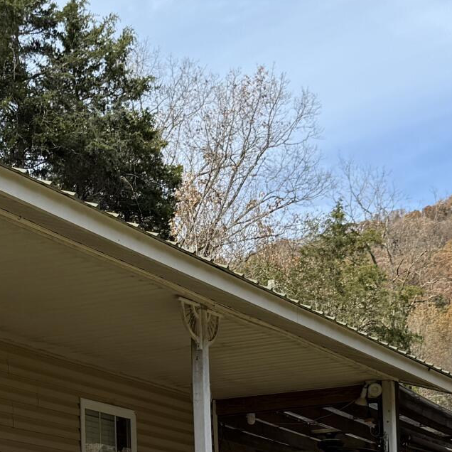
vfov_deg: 17.0
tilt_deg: +7.0
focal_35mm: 100
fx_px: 1477
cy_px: 453
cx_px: 72
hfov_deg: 17.2
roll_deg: +2.1
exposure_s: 1/2611
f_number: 1.78
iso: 80
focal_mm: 6.76
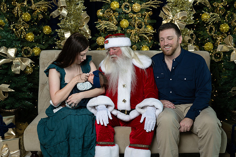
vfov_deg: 27.5
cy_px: 78
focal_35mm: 49
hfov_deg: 40.3
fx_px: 321
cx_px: 118
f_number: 7.1
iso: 400
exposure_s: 1/60
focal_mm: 49
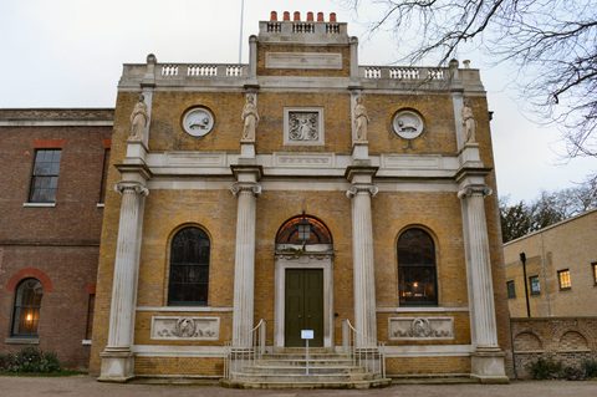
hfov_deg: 67.4
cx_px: 298
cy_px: 198
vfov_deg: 47.8
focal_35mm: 27
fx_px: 447
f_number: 6.3
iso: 800
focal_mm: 18
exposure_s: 1/60
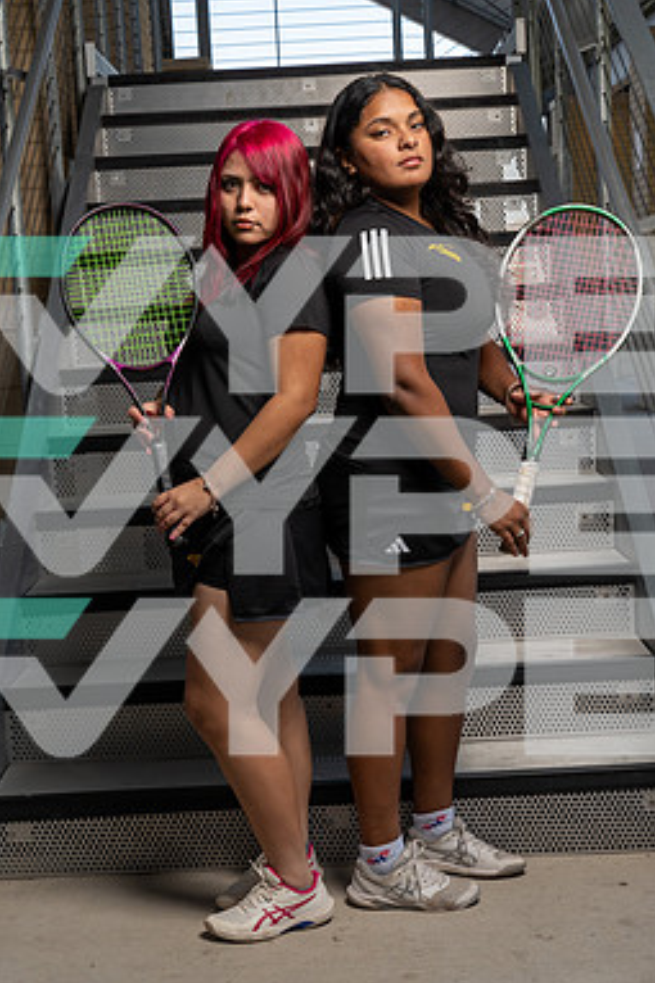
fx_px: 1639
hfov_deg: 22.6
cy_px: 498
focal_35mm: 60
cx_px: 321
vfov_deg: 33.4
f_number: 8
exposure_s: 1/250
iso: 250
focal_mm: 51
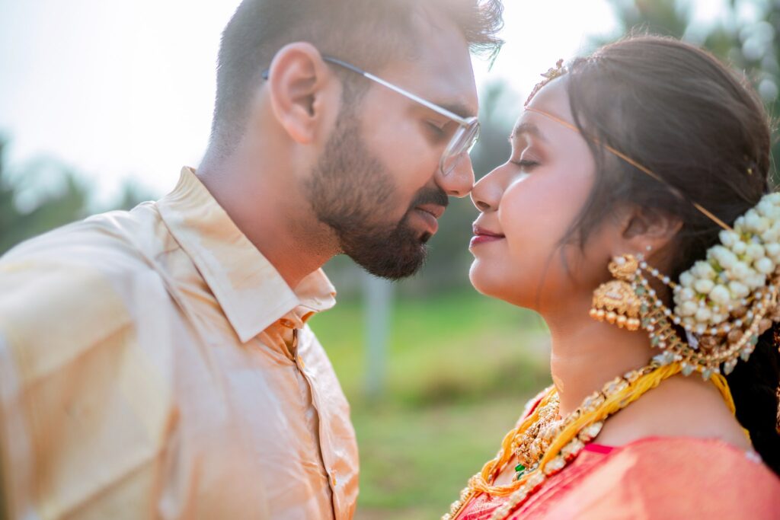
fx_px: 758
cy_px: 260
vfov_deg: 37.9
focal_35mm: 35
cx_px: 390
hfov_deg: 54.4
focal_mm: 35
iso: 100
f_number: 1.4
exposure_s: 1/3200
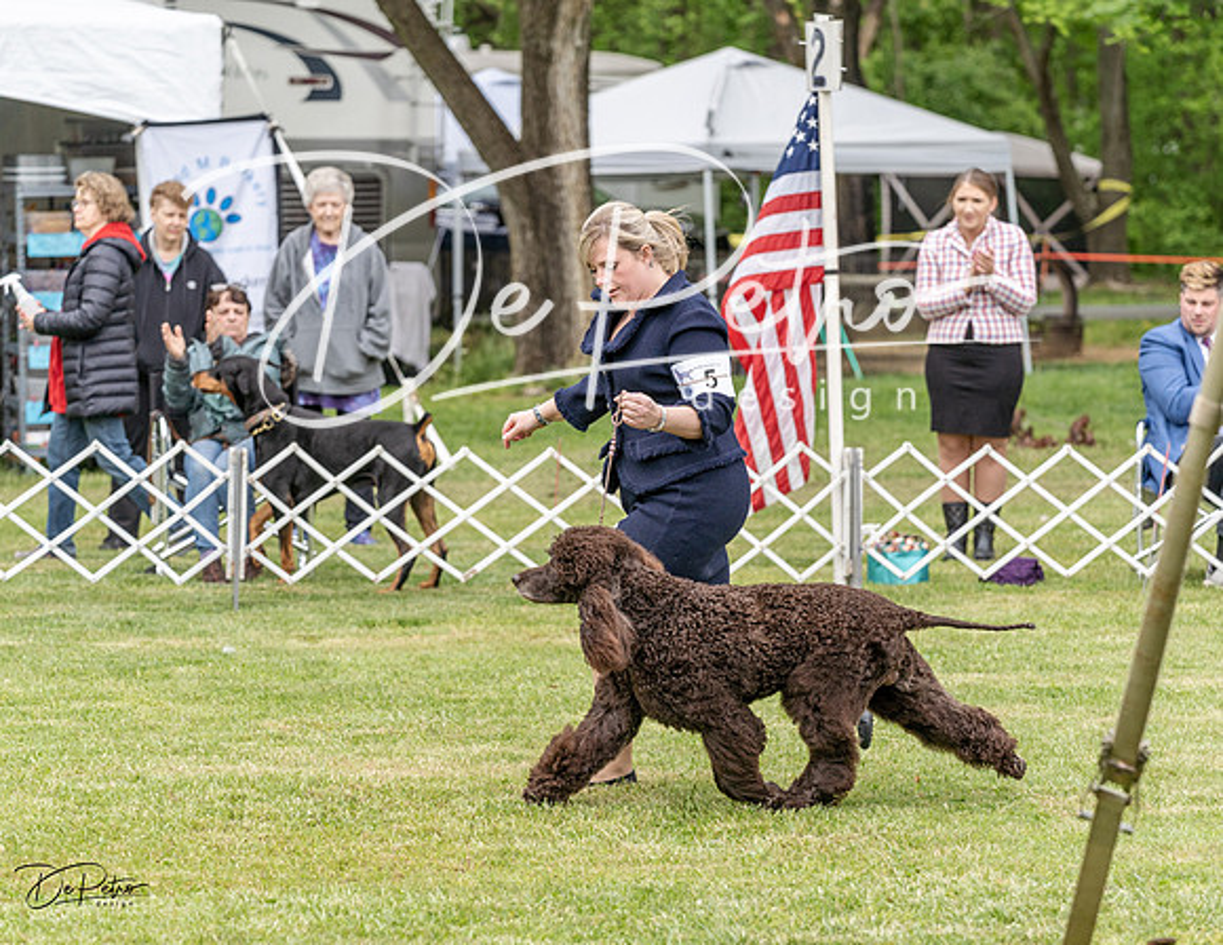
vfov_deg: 10.3
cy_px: 472
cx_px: 612
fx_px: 5258
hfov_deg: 13.3
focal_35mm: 147
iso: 500
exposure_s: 1/1250
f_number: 4.5
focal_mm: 129
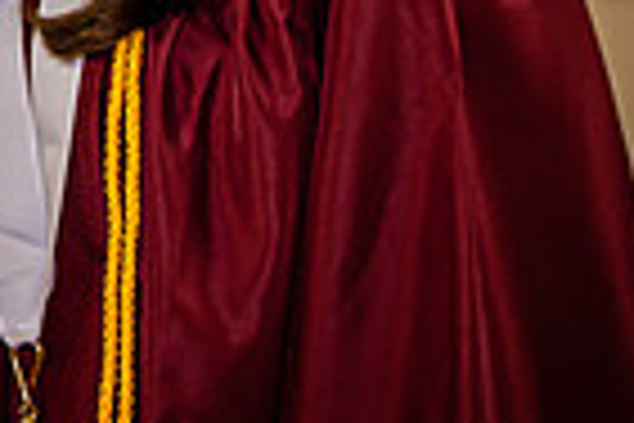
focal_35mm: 167
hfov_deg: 11.6
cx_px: -418
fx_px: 2941
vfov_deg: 8.1
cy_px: -189
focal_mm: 27
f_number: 4.5
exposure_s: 1/20
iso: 400
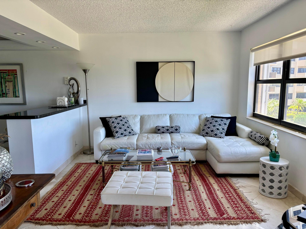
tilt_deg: -9.1
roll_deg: +0.7
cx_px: 153
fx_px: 230
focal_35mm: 26
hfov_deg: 67.3
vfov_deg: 53.1
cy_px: 114
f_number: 1.6
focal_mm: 5.96
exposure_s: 1/121
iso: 80
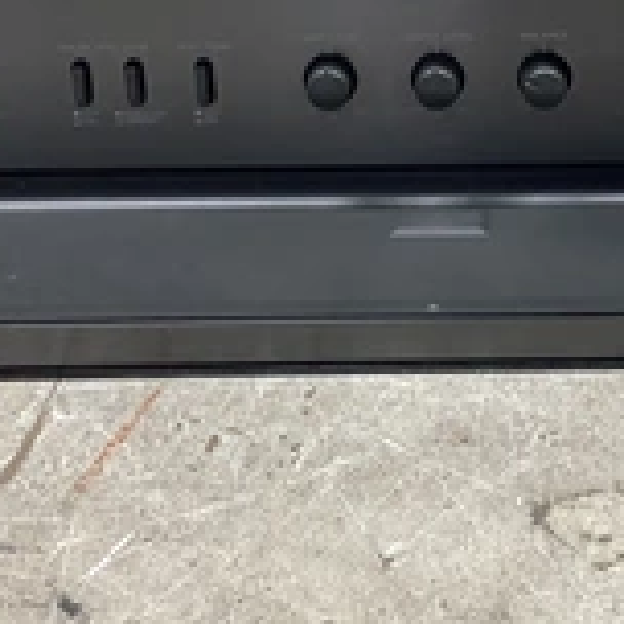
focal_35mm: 72
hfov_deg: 23.6
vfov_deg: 23.7
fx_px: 1468
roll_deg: +0.7
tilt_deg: -22.3
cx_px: 501
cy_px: 140
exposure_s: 1/60
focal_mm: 3.3
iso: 64
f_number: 2.4
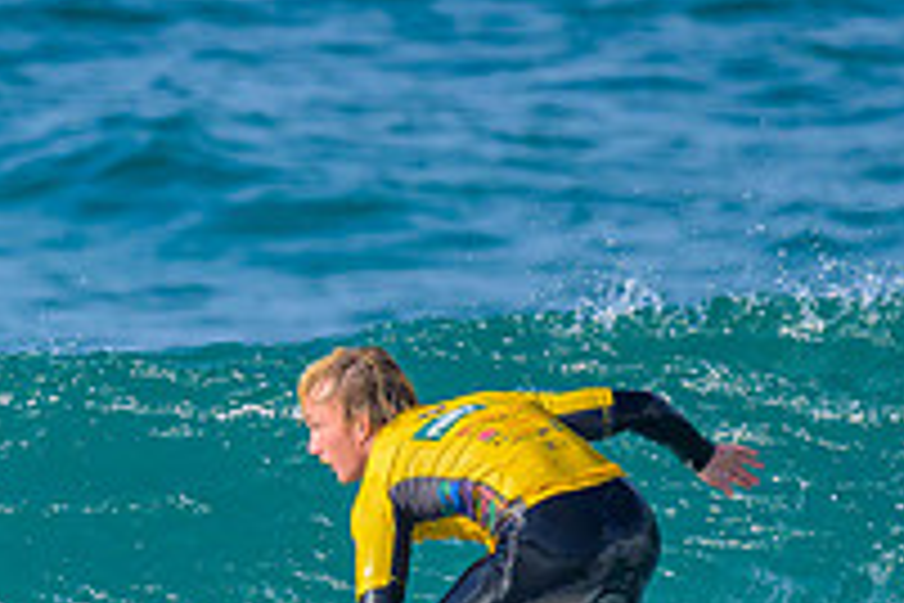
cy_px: 527
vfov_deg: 0.4
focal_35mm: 3172
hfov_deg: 0.7
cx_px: 263
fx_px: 79646
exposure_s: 1/2000
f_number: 6.3
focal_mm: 800
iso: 400
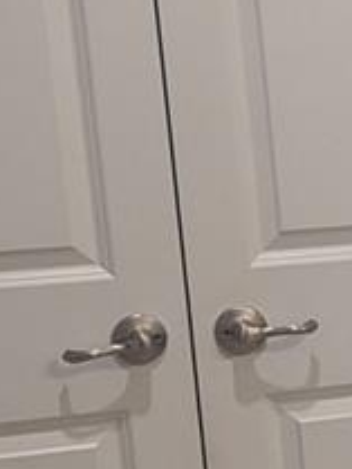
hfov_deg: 9.2
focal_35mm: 138
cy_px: 402
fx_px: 1869
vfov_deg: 14.2
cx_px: 958
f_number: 1.85
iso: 132
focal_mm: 6.81
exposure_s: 1/120
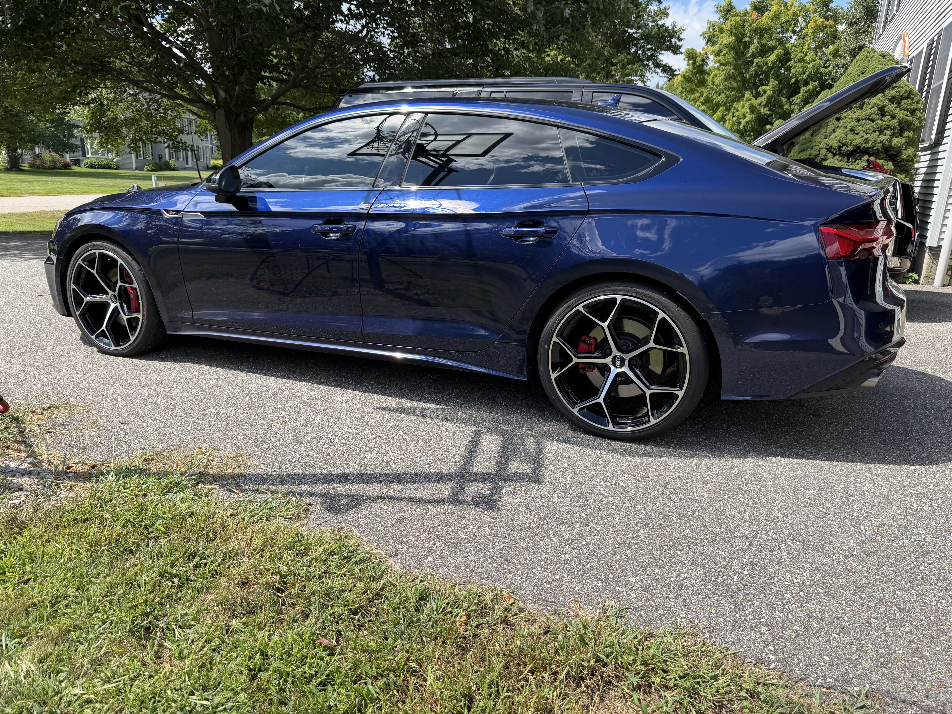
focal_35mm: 24
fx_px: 660
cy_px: 357
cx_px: 476
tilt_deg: -16.0
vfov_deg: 56.8
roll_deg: -1.8
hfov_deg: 71.6
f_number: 1.78
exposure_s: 1/2110
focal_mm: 6.76
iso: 80
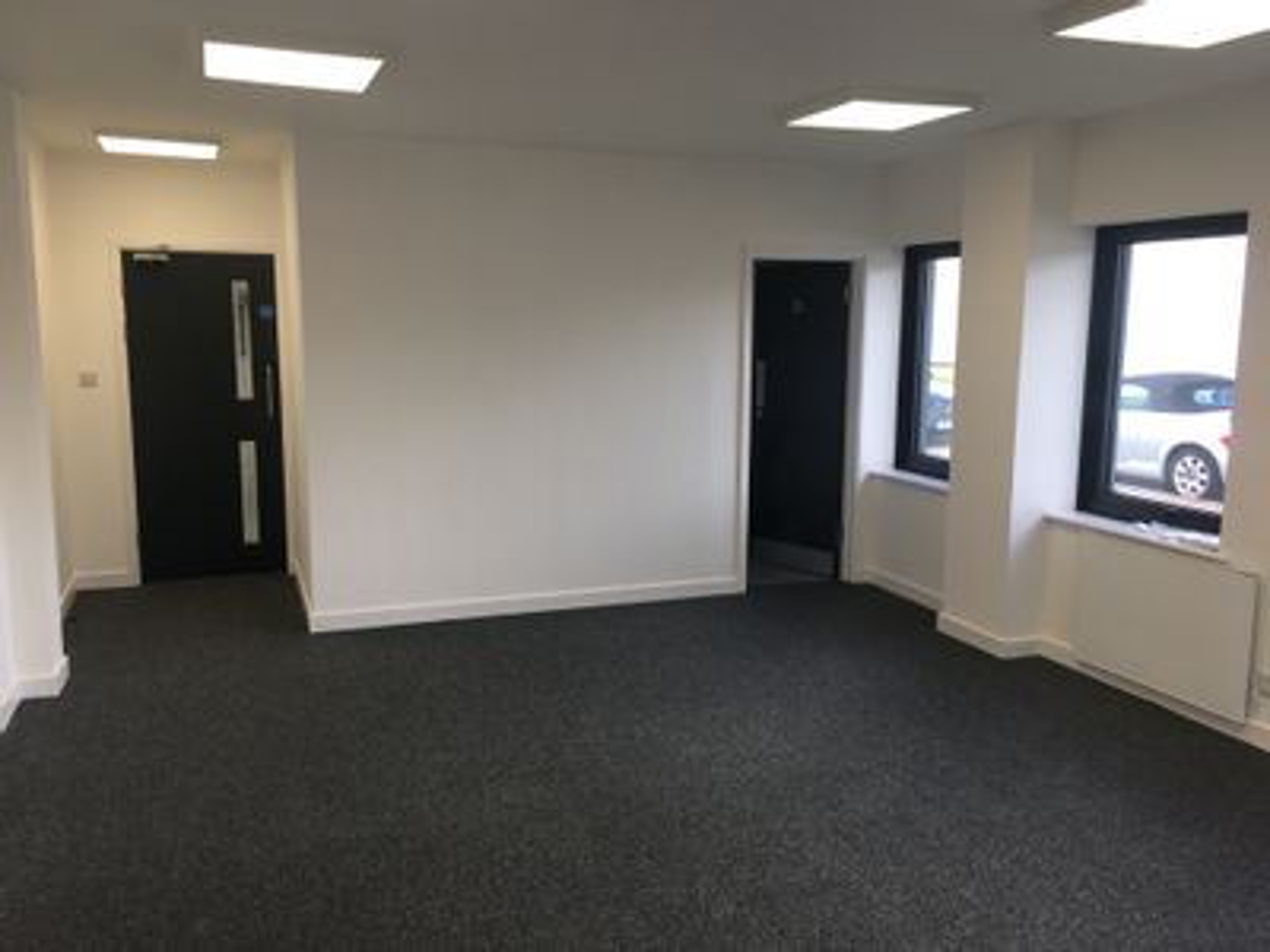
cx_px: 635
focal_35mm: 29
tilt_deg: -7.3
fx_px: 1064
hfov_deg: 61.7
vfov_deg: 48.2
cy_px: 476
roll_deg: -0.5
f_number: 2.2
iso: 32
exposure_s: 1/100
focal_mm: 4.15
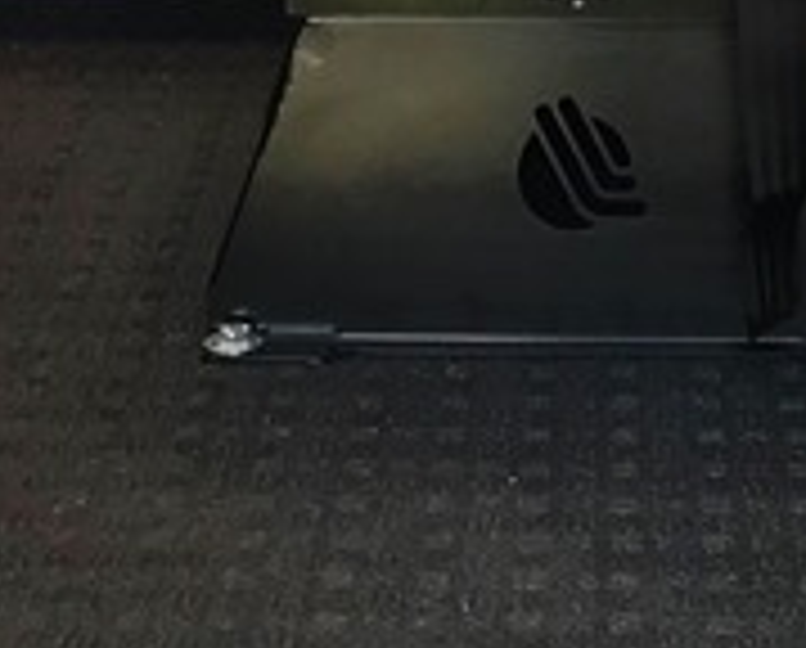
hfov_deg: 12.2
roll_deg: -1.0
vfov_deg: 9.0
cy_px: -886
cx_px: 774
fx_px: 3729
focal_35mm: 156
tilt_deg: -3.2
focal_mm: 3.99
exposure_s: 1/118
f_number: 1.8
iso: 20
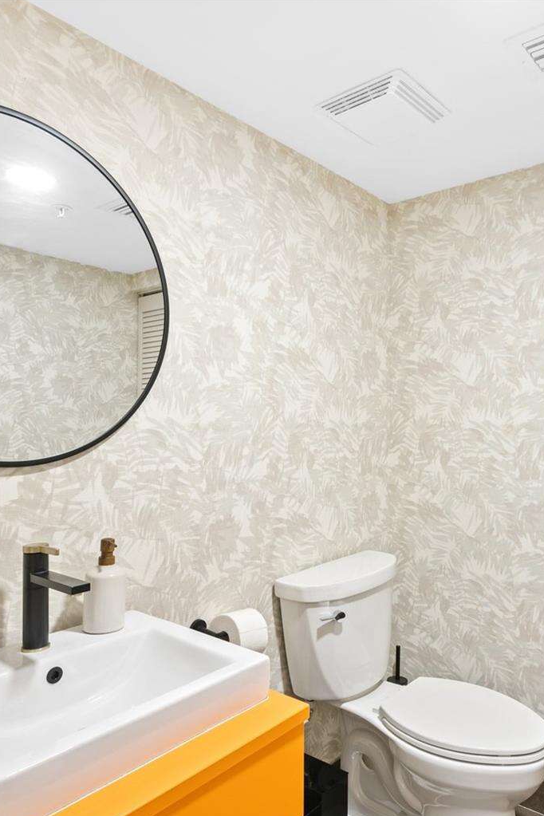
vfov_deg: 71.5
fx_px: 567
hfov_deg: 50.6
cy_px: 420
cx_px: 349
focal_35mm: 25
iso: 200
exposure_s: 1/1.67
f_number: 8
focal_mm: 16
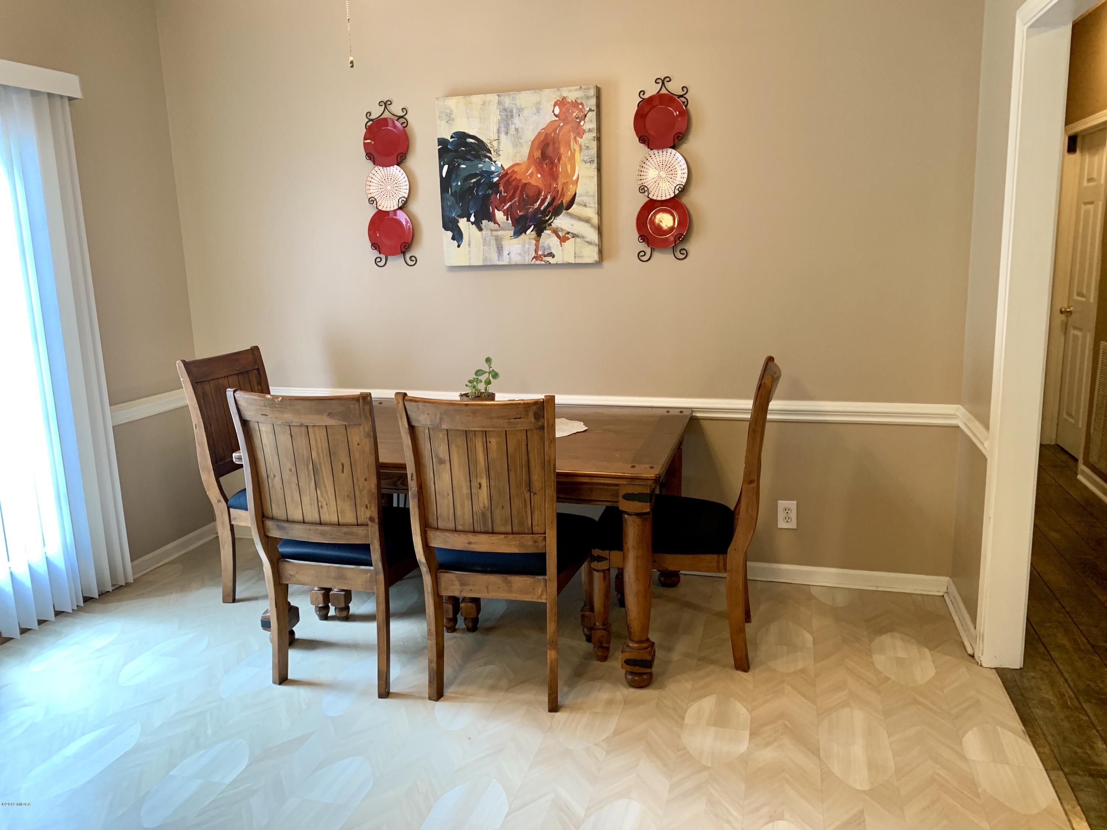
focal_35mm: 26
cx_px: 554
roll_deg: +1.3
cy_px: 415
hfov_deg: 67.3
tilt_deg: -10.5
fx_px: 831
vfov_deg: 53.1
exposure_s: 1/60
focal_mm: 4.25
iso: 160
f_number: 1.8
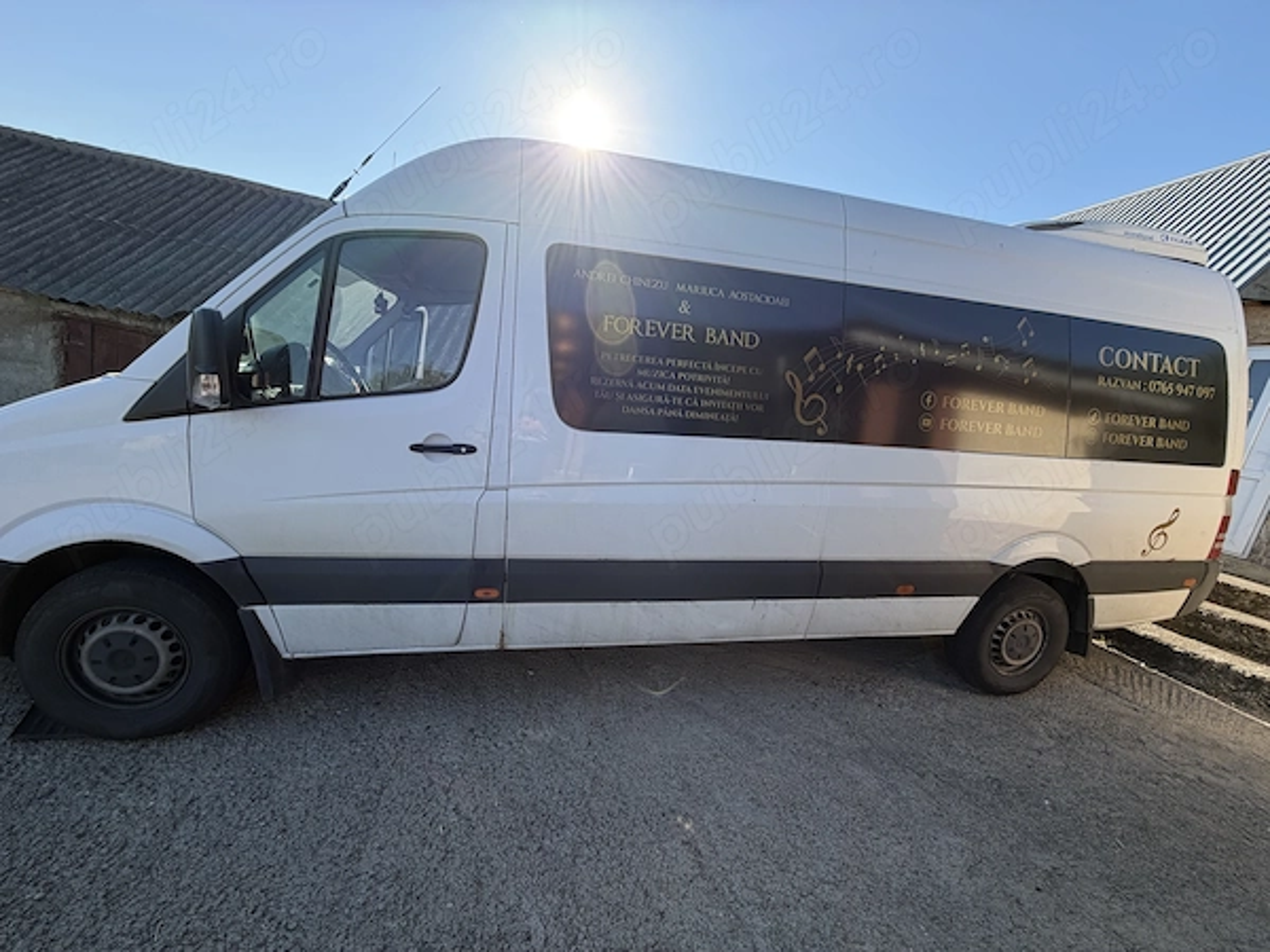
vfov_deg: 85.7
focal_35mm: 14
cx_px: 635
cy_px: 476
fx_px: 514
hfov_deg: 102.1
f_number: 2.2
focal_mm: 2.22
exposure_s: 1/585
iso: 40
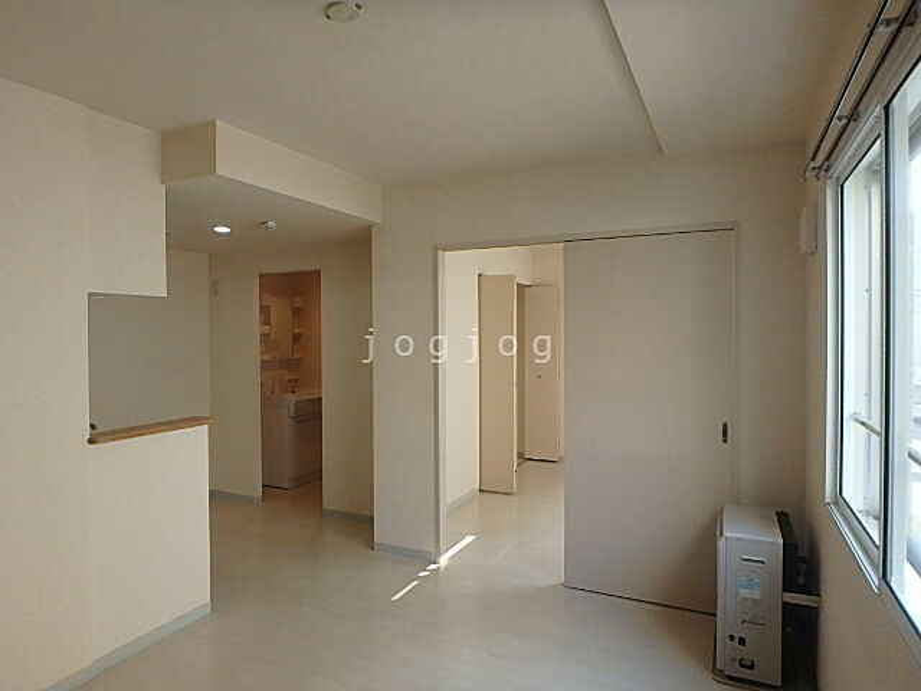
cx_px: 460
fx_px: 559
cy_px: 346
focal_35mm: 21
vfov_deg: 63.4
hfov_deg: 79.0
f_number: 3.5
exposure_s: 1/125
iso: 400
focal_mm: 3.7
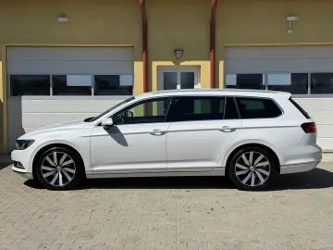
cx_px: 166
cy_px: 125
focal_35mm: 48
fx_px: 462
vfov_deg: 30.3
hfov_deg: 39.7
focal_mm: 6.76
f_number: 1.78
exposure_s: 1/9901
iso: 64
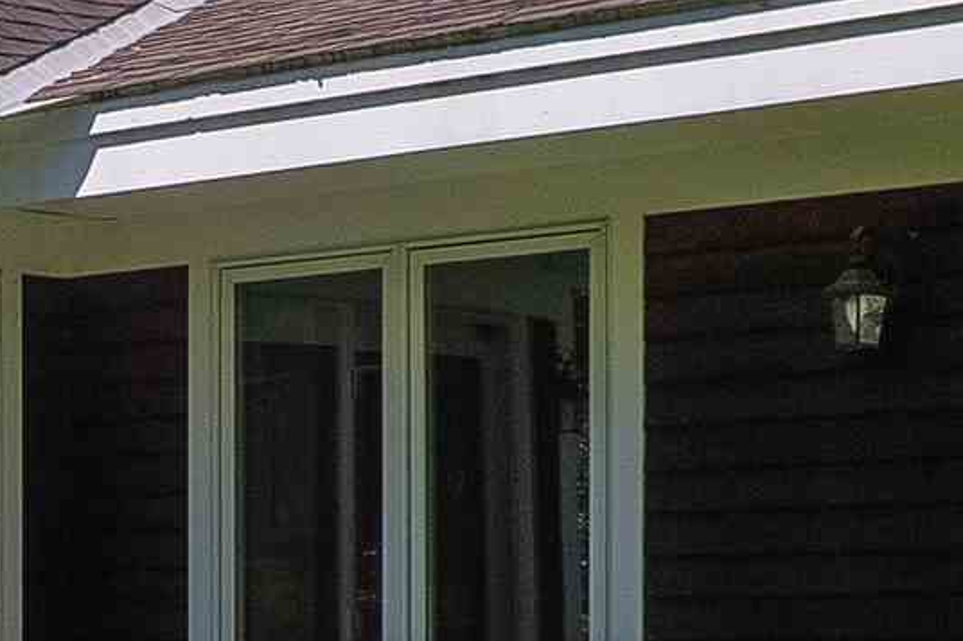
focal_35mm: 126
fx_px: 3369
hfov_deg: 15.3
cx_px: -358
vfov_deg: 10.7
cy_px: 713
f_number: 2.8
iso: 100
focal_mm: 8.38
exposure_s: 1/250
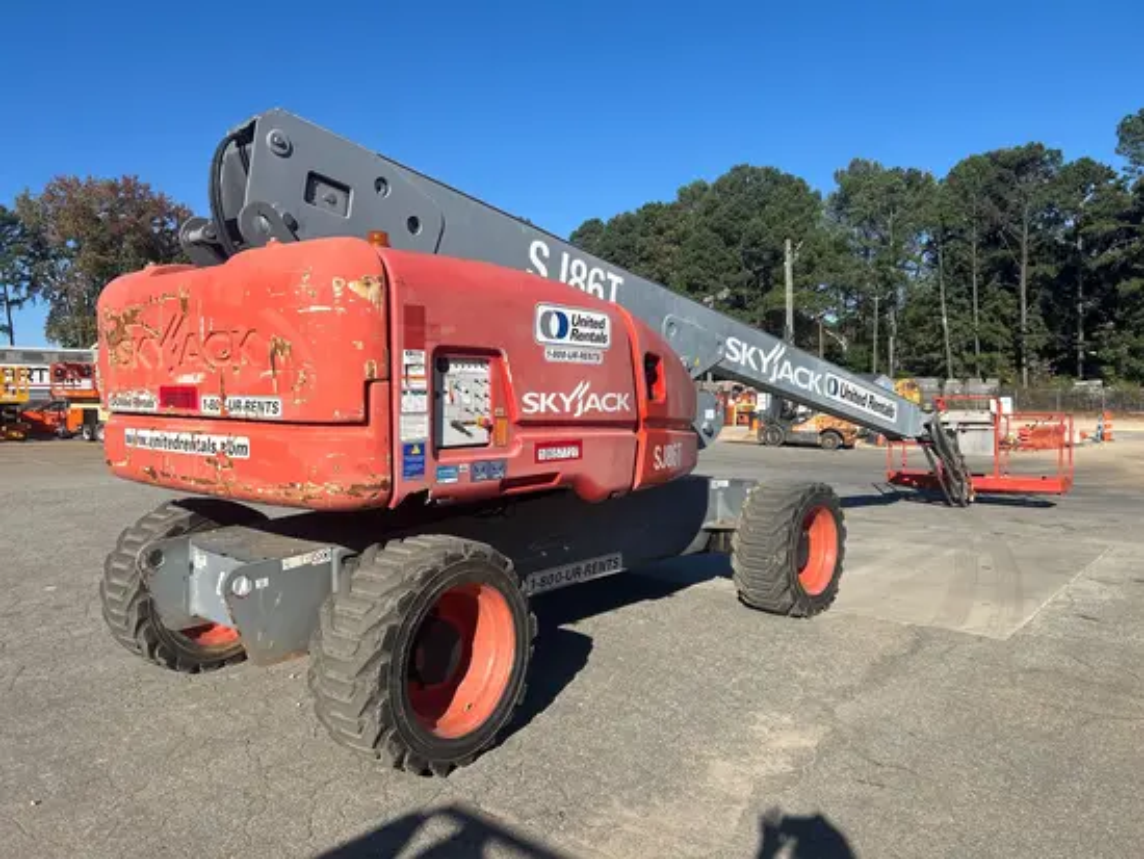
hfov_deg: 67.3
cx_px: 572
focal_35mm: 26
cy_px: 430
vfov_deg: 53.1
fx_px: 860
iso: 50
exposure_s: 1/4444
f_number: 1.5
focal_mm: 5.7
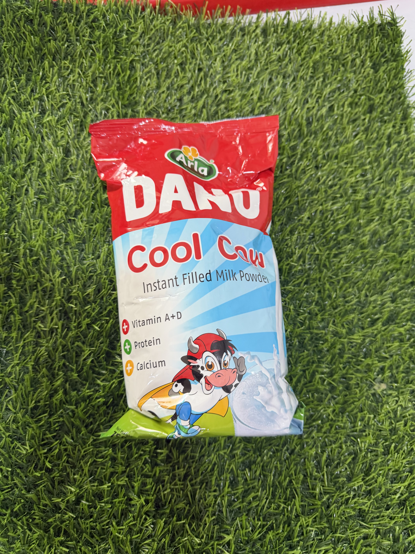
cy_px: 277
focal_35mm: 24
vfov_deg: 71.6
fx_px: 384
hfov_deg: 56.8
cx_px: 208
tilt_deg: -75.8
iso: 200
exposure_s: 1/60
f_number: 1.78
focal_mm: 6.76
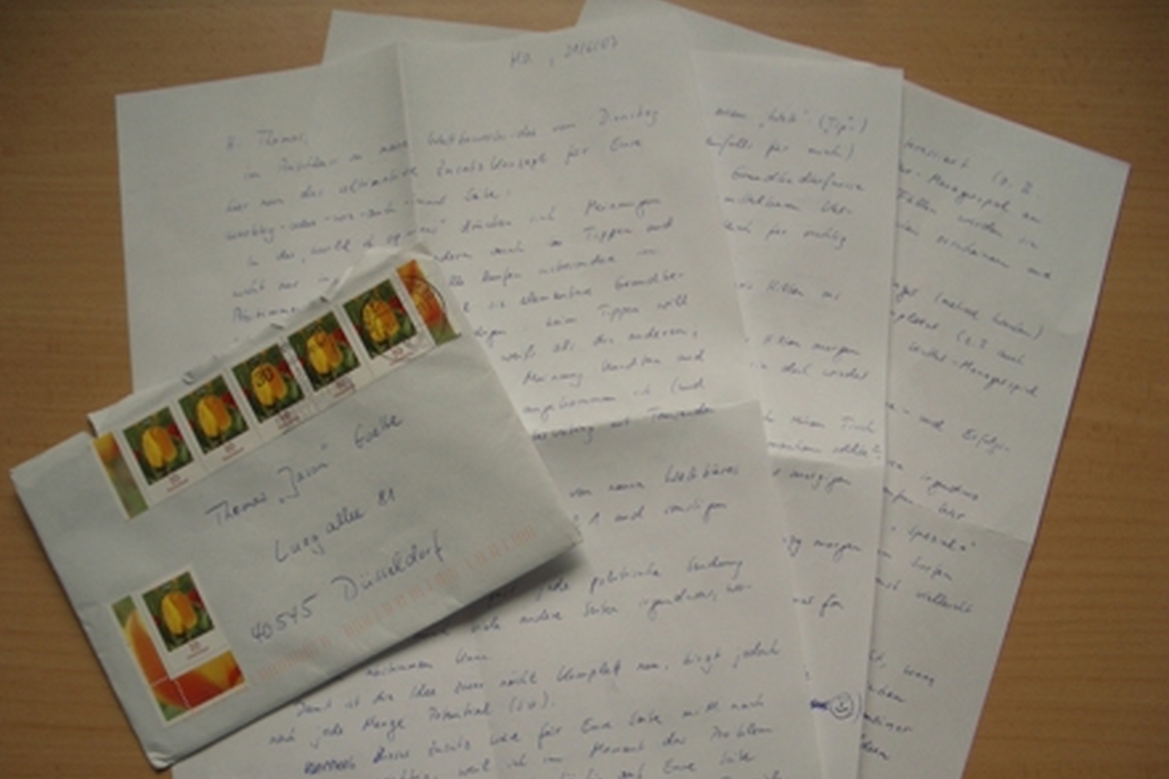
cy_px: 440
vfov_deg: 35.9
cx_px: 586
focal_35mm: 37
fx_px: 1201
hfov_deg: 51.9
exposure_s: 1/100
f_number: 2.6
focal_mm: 5.8
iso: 50
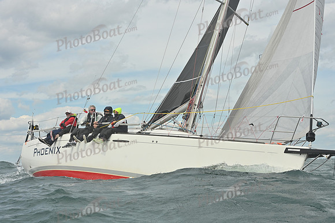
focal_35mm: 75
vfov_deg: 18.2
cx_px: 168
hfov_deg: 27.0
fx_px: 698
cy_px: 112
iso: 320
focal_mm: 75
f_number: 11
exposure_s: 1/1250
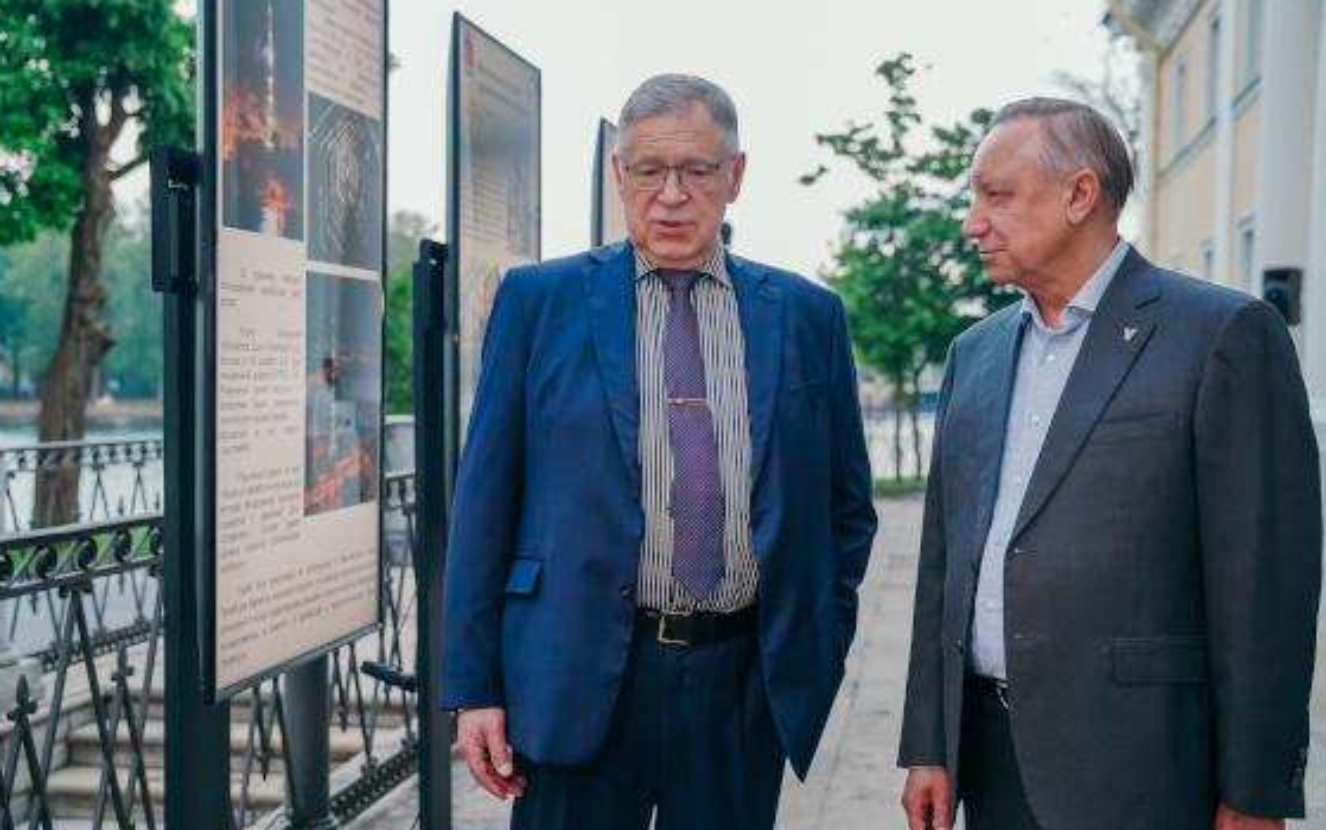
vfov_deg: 27.3
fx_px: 1707
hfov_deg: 42.4
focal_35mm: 47
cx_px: 648
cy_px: 467
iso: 4000
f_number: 3.5
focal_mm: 43.2
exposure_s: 1/250
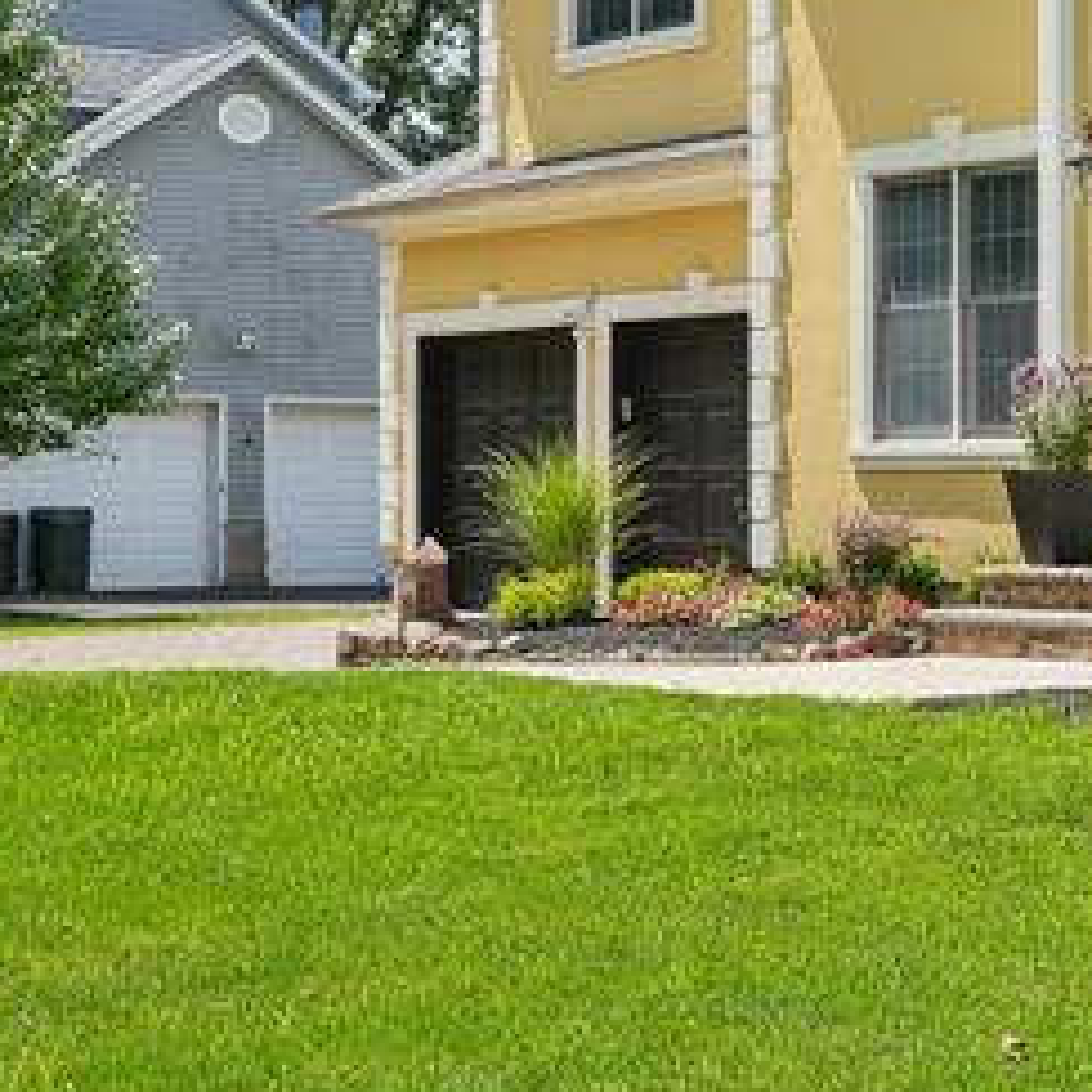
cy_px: -22
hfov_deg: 17.4
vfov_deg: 20.0
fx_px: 2990
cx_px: 1875
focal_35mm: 84
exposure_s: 1/200
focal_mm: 23.5
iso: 100
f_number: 8
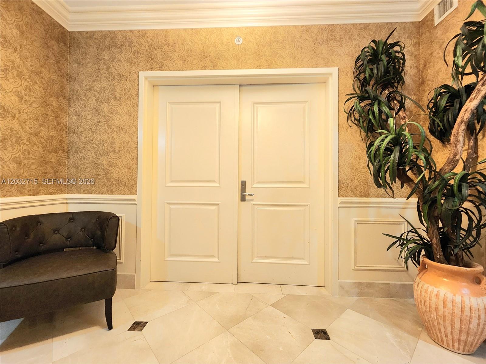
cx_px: 243
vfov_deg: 89.9
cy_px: 182
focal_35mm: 13
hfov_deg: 106.2
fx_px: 183
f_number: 2.2
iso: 400
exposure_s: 1/30
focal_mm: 2.2
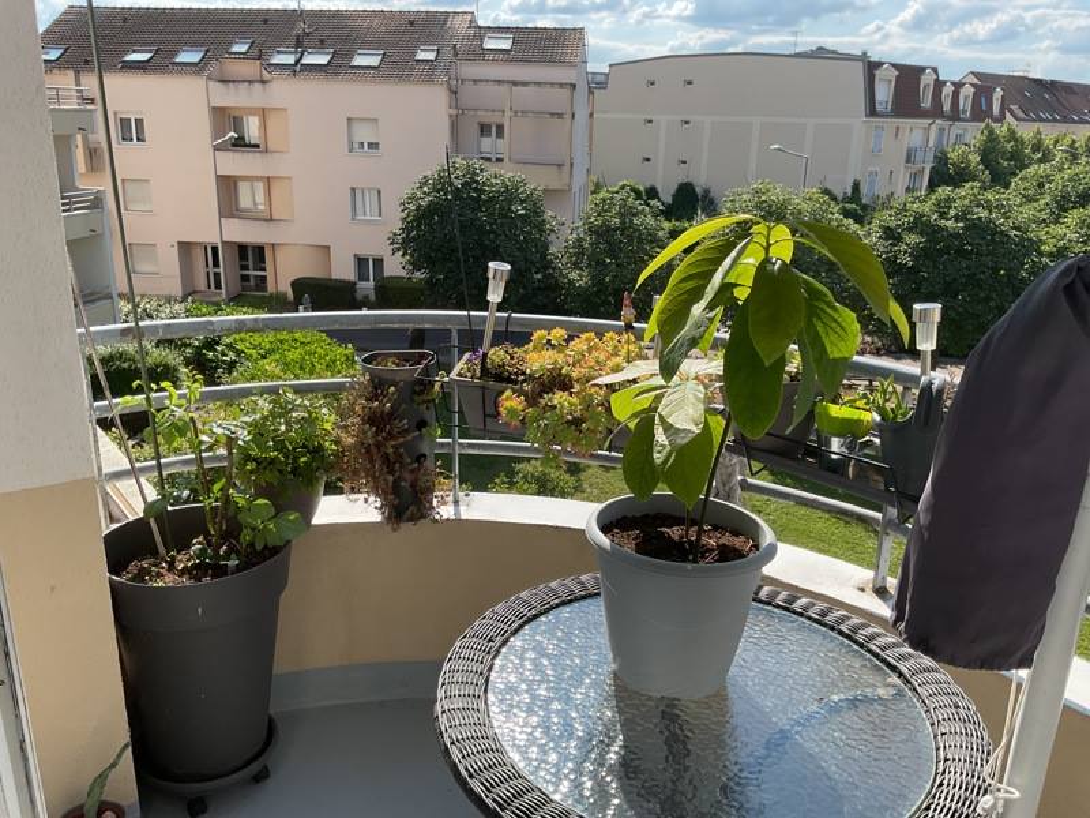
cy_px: 409
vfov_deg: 48.2
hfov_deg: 61.7
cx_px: 545
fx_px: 913
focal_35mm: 29
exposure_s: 1/1076
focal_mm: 3
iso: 16
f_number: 1.8
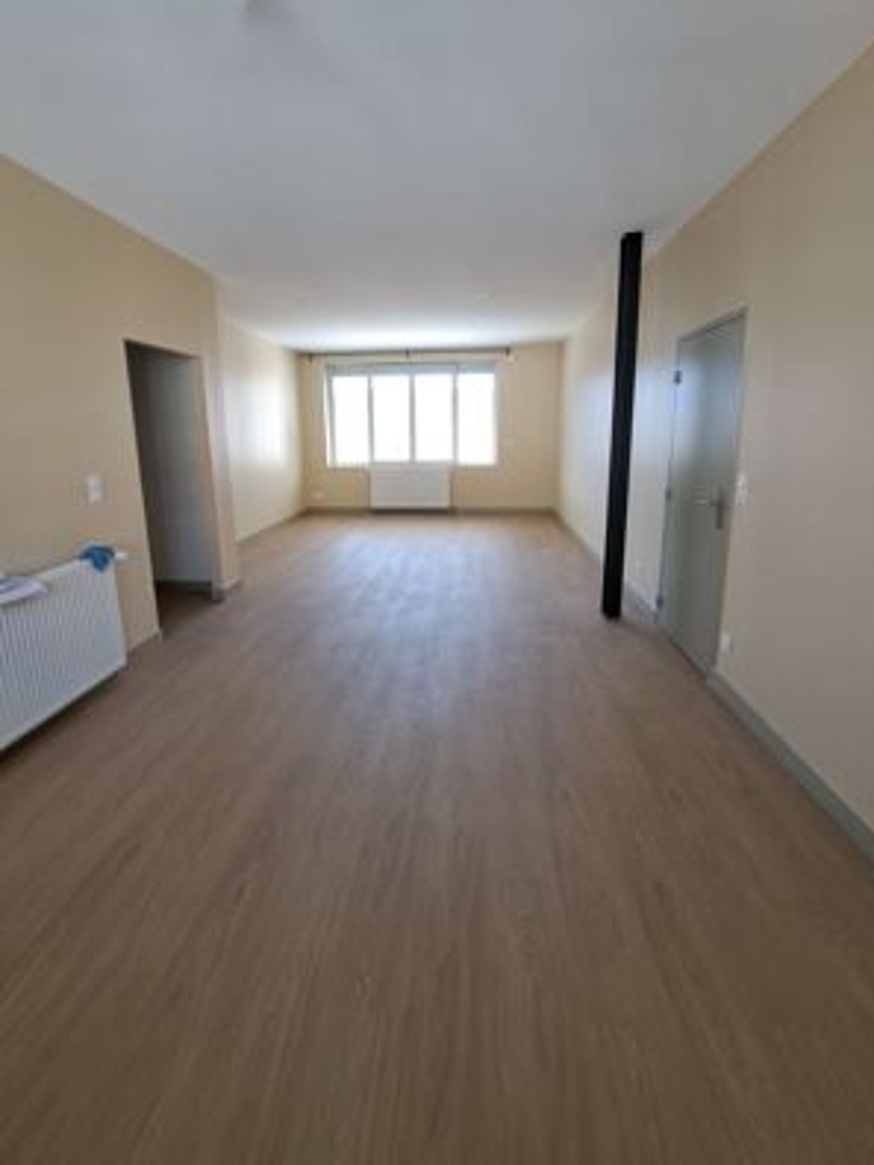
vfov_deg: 101.9
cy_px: 546
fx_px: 471
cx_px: 424
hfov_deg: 85.6
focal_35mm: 14
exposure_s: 1/50
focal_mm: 1.74
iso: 64
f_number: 2.2
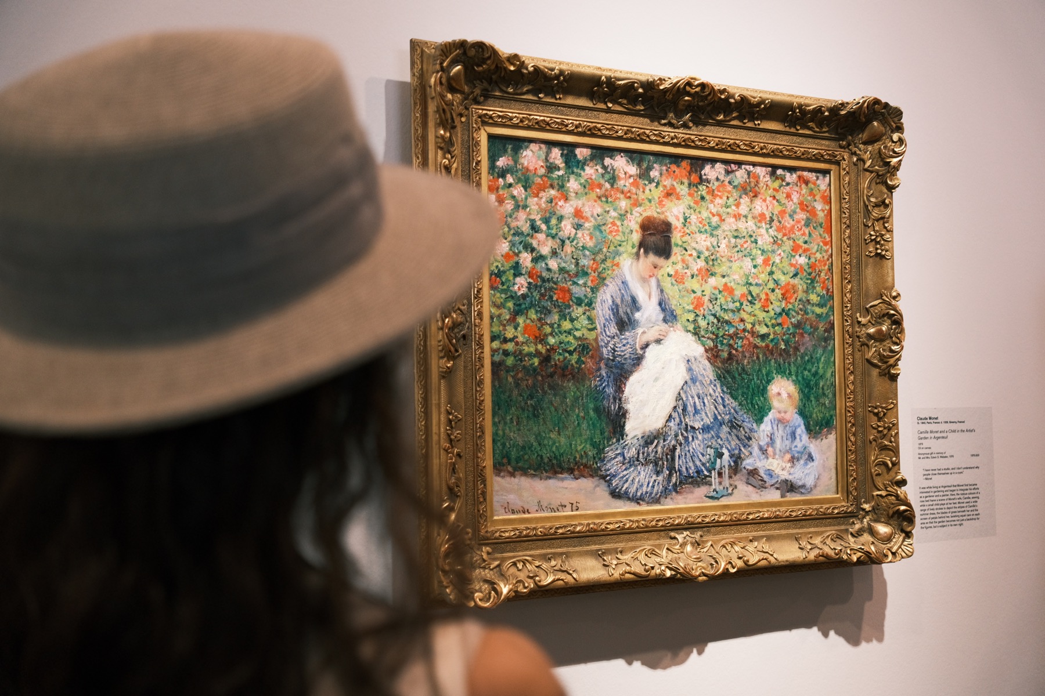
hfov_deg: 46.4
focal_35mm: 42
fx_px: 1219
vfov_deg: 31.9
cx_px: 522
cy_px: 348
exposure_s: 1/50
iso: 1250
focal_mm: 28.3
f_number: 2.8
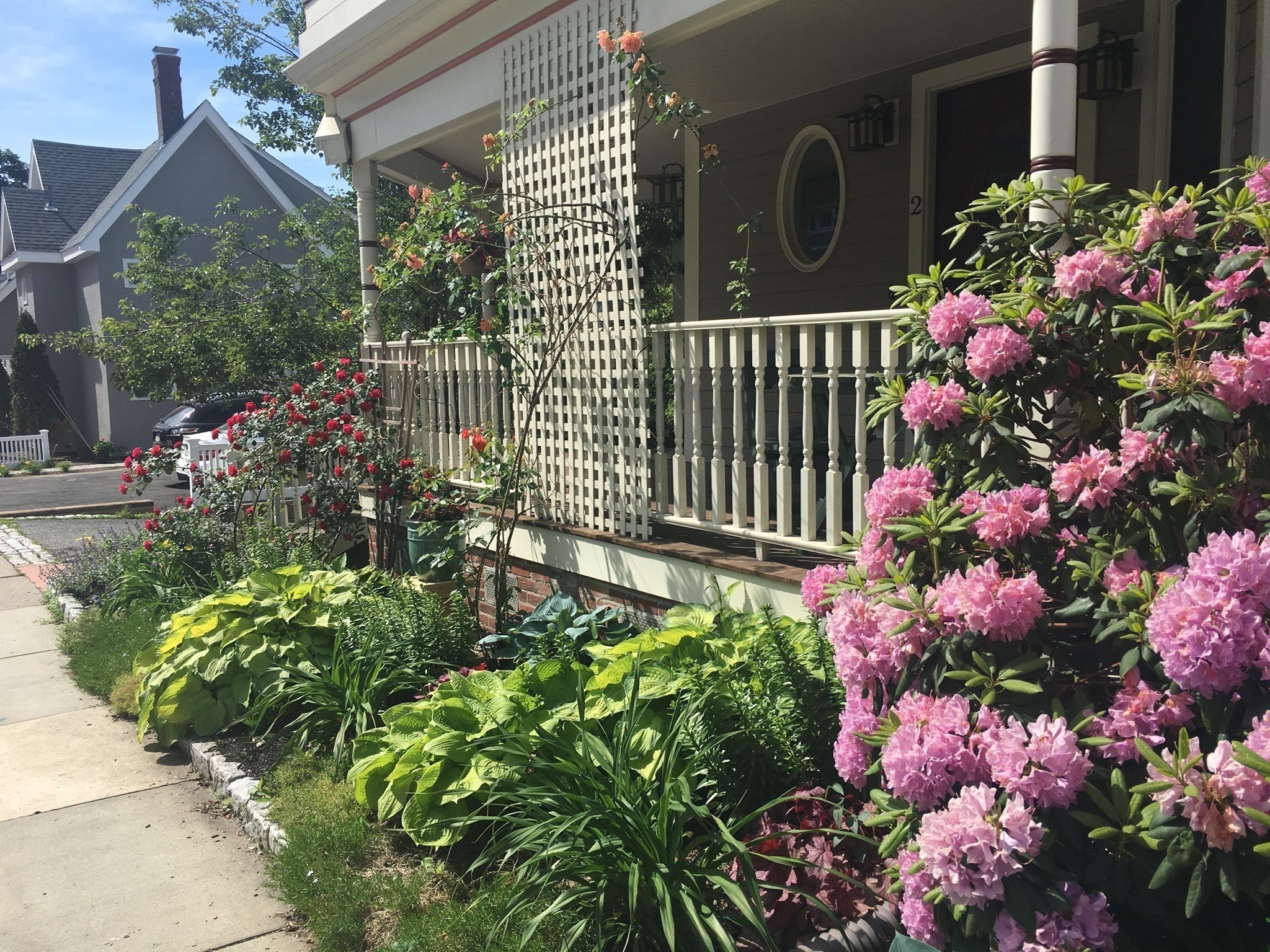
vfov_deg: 48.2
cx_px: 635
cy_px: 476
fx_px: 1064
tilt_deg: -8.2
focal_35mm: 29
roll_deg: +1.0
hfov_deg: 61.7
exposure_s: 1/1350
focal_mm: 4.15
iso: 25
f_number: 2.2
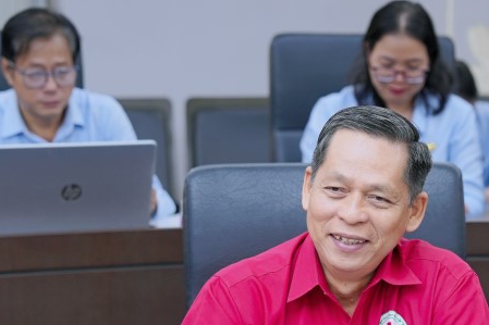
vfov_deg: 8.8
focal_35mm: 156
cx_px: 346
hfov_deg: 13.1
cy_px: 252
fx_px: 2118
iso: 320
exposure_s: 1/100
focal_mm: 70
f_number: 2.8
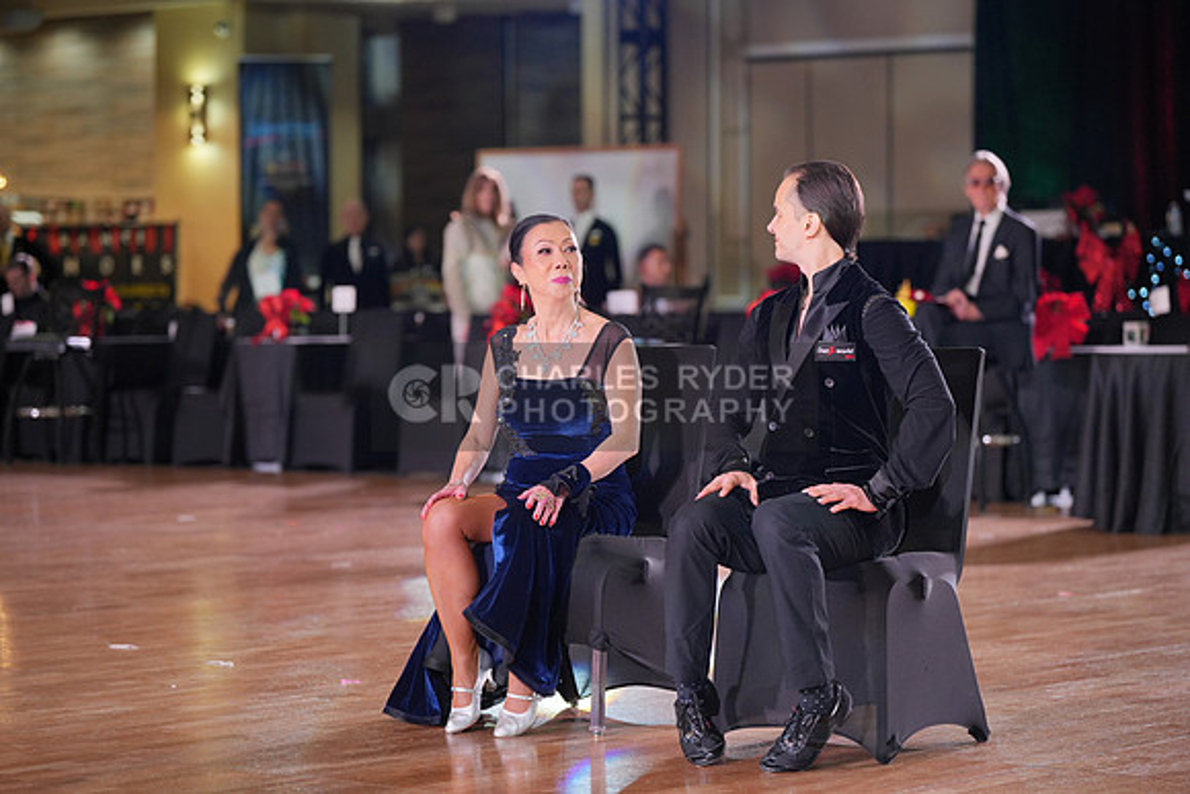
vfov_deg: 12.7
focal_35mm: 108
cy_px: 397
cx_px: 595
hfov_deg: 18.9
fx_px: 3571
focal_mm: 108
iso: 1000
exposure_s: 1/400
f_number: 2.8
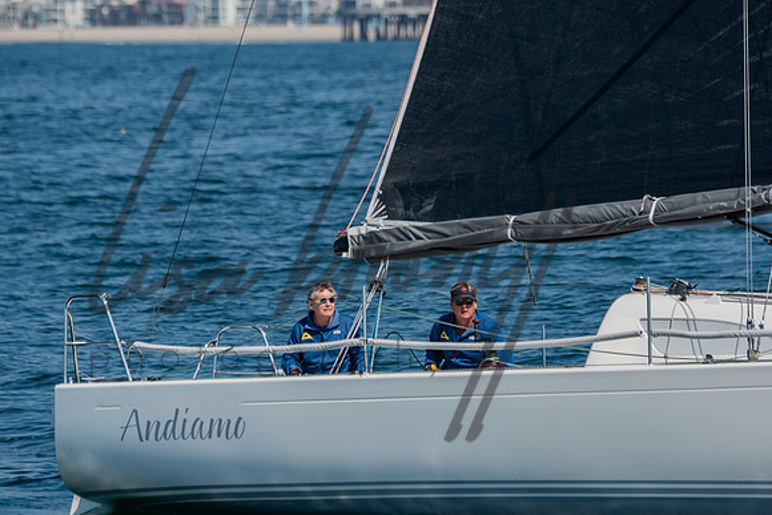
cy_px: 258
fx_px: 8687
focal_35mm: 405
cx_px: 386
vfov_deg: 3.4
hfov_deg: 5.1
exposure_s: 1/500
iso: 100
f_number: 5.6
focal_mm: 270
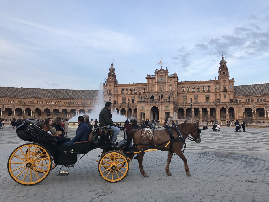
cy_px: 101
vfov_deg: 49.7
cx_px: 134
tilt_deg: +6.5
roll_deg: -0.8
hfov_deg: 63.4
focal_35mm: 28
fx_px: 218
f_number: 1.8
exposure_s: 1/236
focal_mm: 3.99
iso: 20
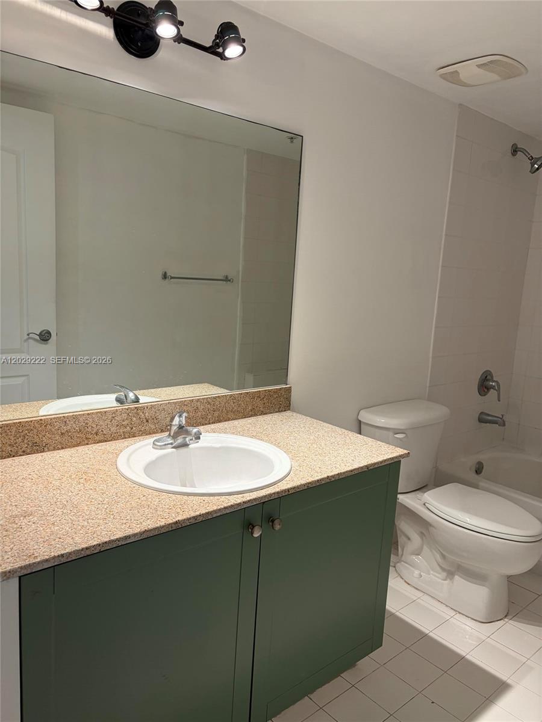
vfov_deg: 67.3
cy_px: 361
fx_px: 543
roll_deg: -2.5
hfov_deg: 53.1
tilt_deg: -8.8
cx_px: 271
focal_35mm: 26
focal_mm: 5.96
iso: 64
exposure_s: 1/60
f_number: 1.6
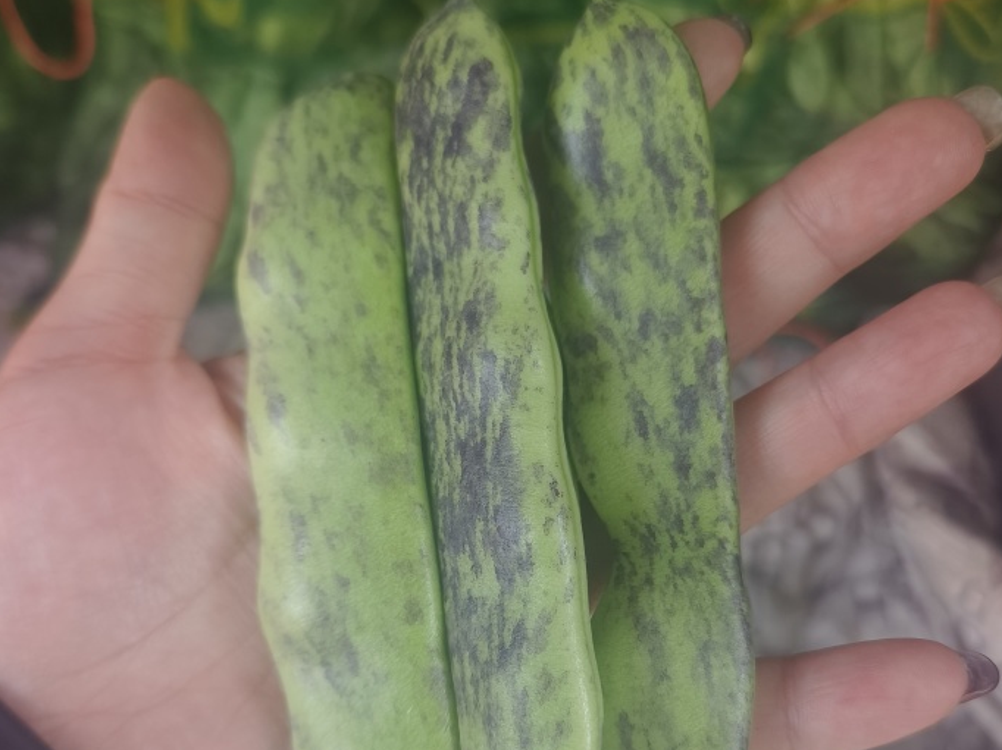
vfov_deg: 39.3
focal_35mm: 36
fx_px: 1042
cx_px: 538
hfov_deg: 51.3
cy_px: 473
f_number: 1.75
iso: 518
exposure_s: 1/422
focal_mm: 5.5
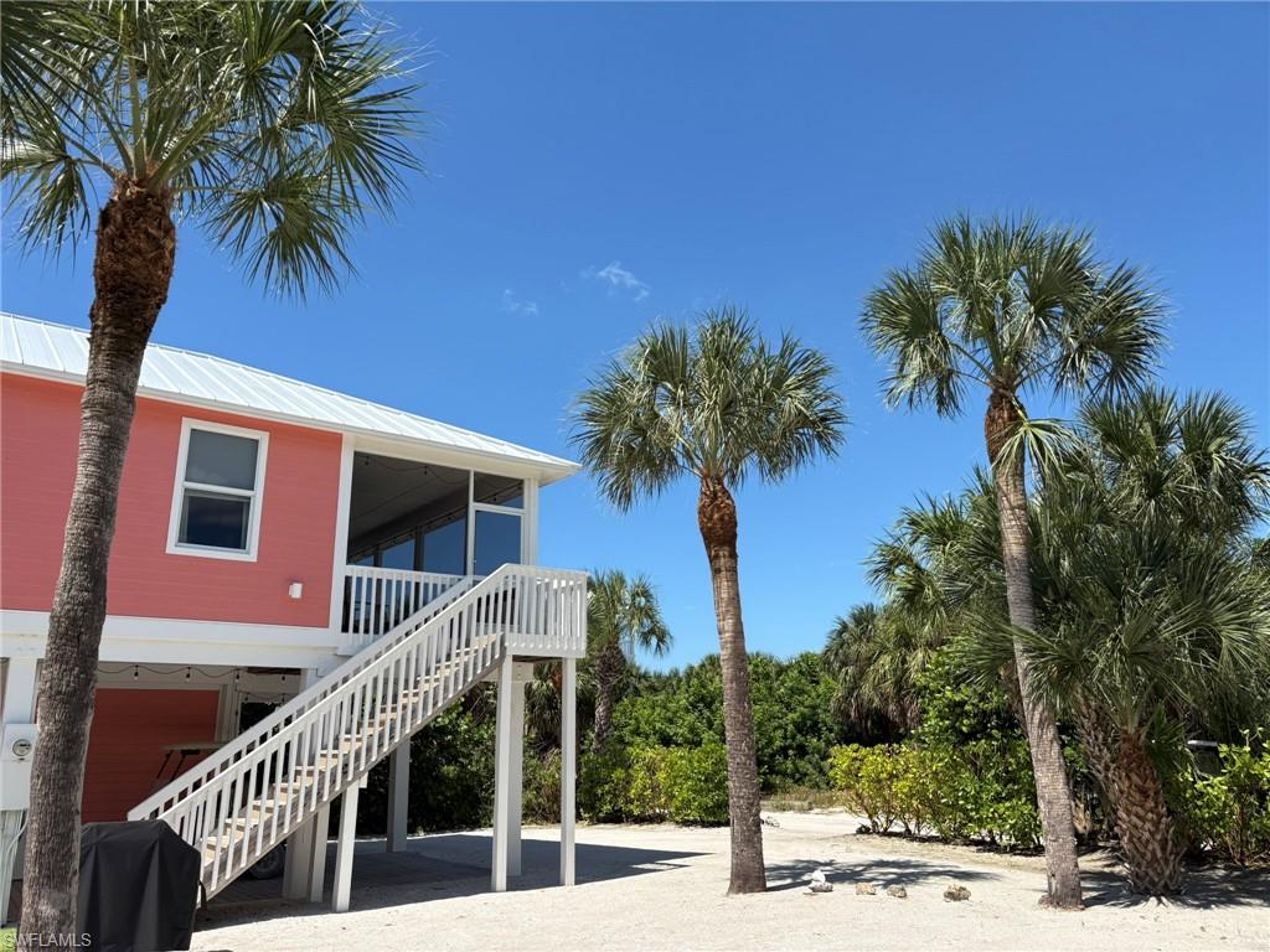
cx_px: 635
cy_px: 476
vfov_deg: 53.1
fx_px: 954
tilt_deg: +15.1
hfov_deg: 67.3
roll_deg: +1.1
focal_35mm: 26
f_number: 1.6
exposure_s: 1/3125
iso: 50
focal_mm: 5.96
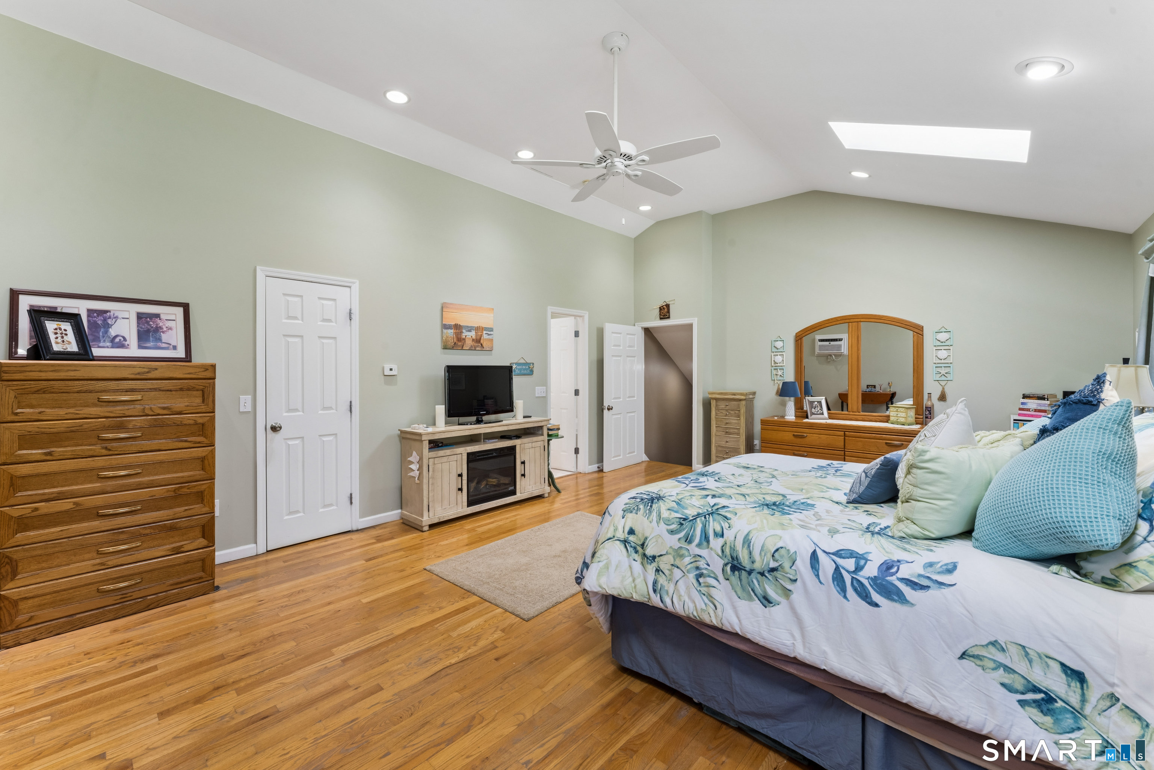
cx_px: 577
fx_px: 449
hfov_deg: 104.3
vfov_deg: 81.2
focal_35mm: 14
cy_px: 385
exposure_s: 1/13
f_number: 13
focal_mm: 14
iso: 400
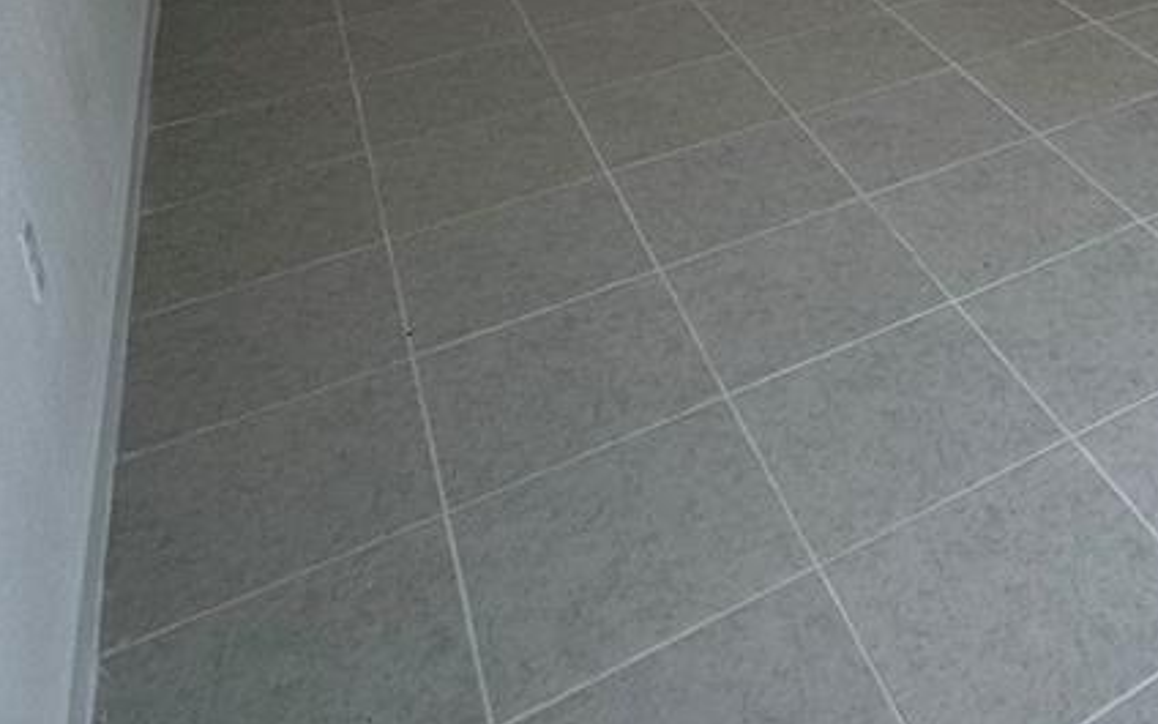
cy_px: -208
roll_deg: +0.7
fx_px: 1325
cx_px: 1163
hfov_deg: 41.0
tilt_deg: -16.4
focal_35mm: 42
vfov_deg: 26.2
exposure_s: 1/120
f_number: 2.2
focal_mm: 2.22
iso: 100
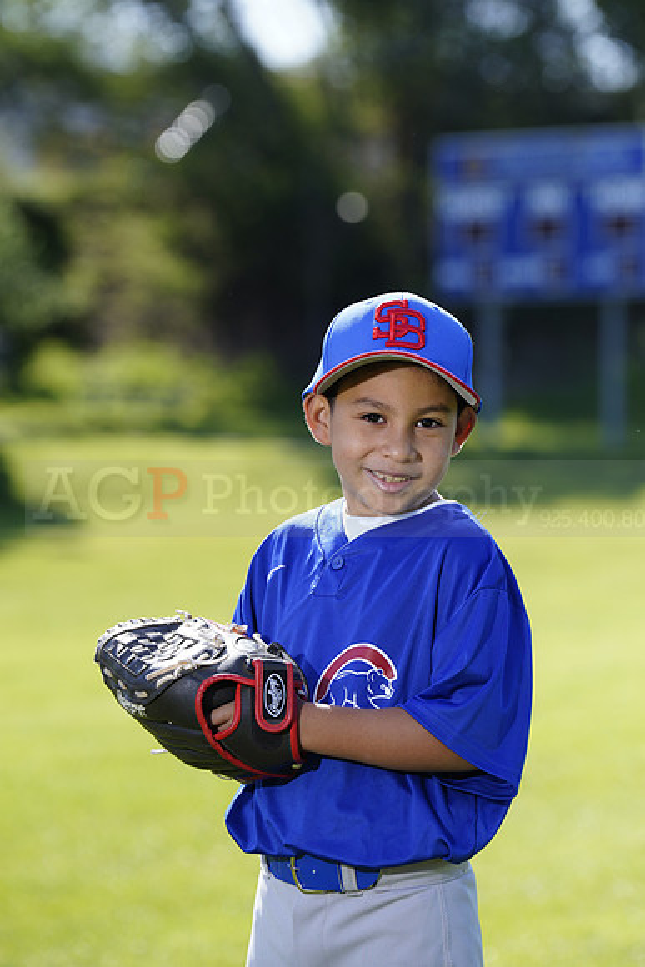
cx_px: 322
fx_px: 4834
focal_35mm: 180
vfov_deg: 11.4
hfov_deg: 7.6
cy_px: 484
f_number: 5
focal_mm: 180
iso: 100
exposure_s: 1/250
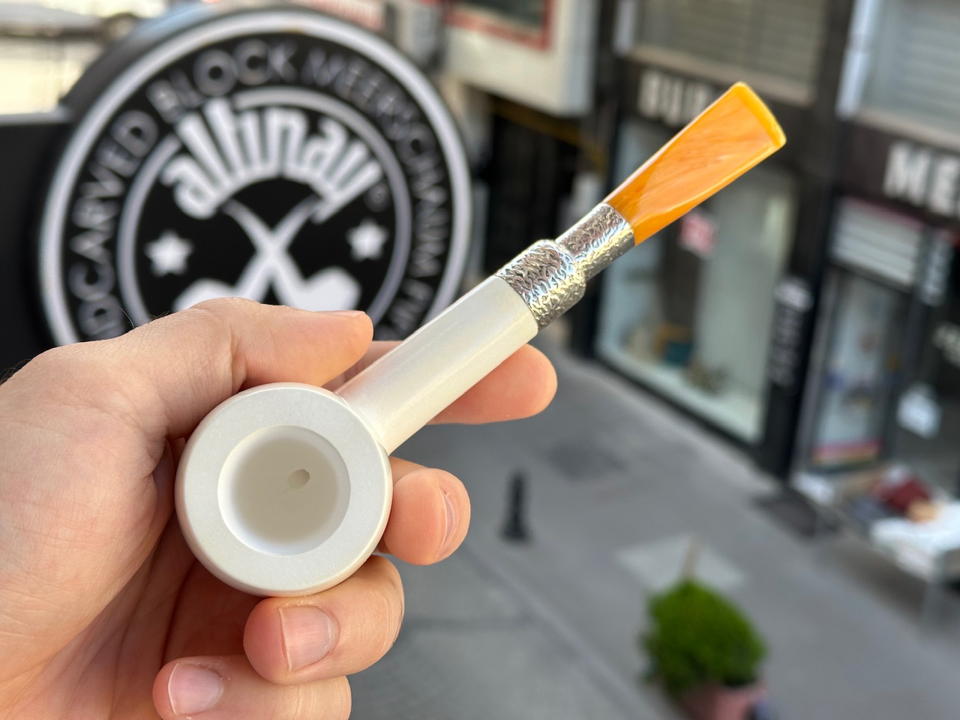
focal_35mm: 48
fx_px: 1331
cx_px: 480
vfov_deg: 30.3
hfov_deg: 39.7
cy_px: 360
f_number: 1.78
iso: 64
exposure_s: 1/368
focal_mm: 6.86
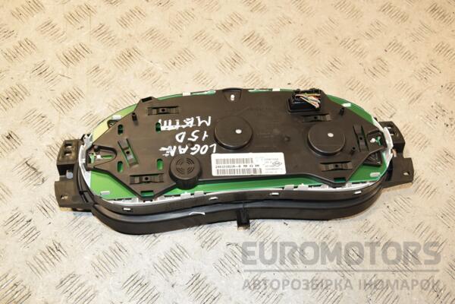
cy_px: 152
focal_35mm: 42
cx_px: 228
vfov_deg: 31.9
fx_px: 531
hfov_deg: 46.4
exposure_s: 1/200
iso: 800
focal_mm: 28
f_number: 7.1
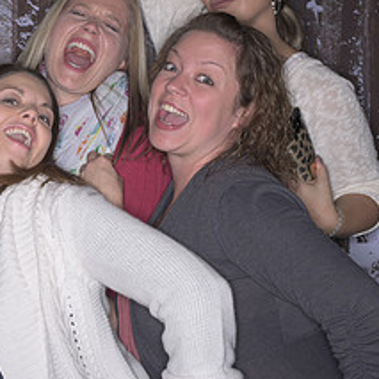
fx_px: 1003
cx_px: -30
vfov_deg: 21.3
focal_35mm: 81
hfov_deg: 20.5
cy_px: 134
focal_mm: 35
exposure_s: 1/250
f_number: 11
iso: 64
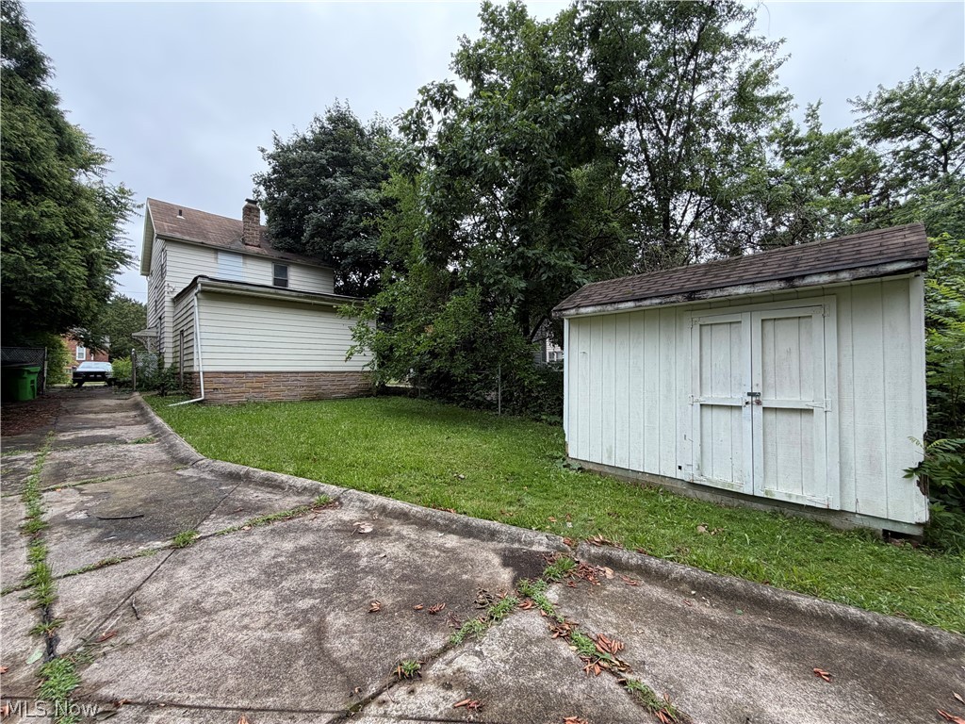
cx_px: 482
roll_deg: +1.5
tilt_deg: +1.3
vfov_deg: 85.7
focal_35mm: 14
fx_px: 390
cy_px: 362
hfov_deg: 102.1
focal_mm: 2.22
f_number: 2.2
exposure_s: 1/468
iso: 64
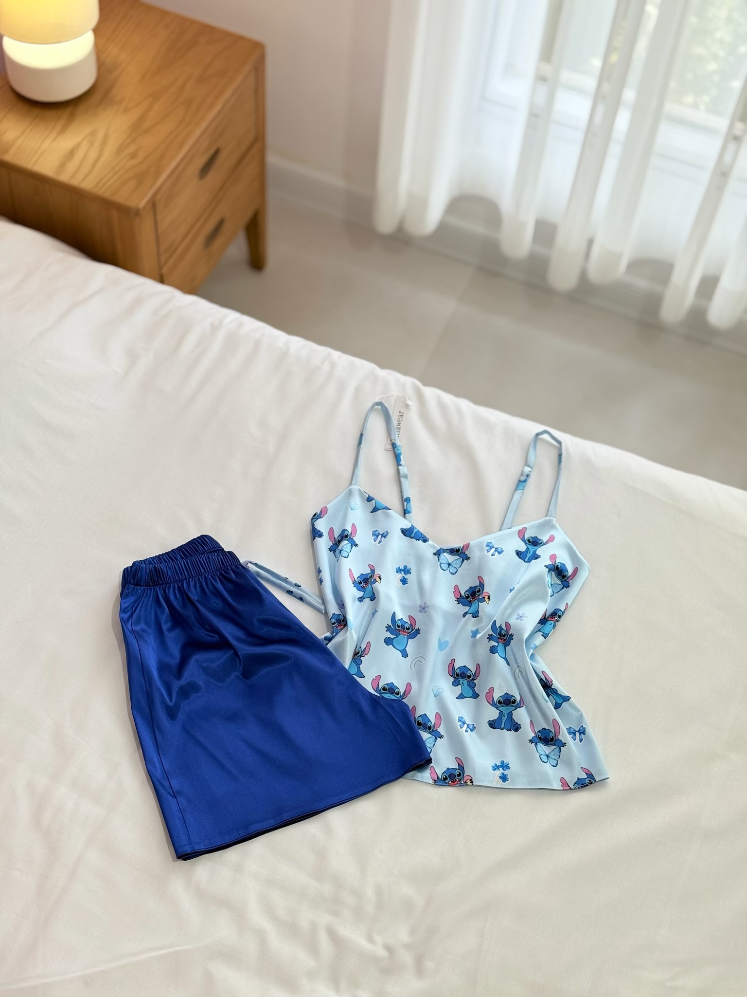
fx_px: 1381
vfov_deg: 39.7
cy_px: 498
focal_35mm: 48
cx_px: 374
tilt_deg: -53.6
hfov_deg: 30.3
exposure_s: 1/100
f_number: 1.78
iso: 64
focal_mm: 6.76
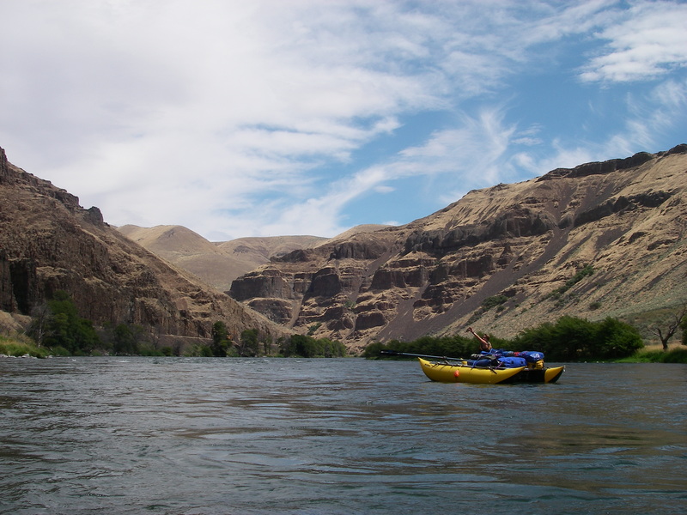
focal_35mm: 38
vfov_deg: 37.7
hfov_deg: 49.0
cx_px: 344
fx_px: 754
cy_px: 258
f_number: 6.6
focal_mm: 6.3
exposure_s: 1/320
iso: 64
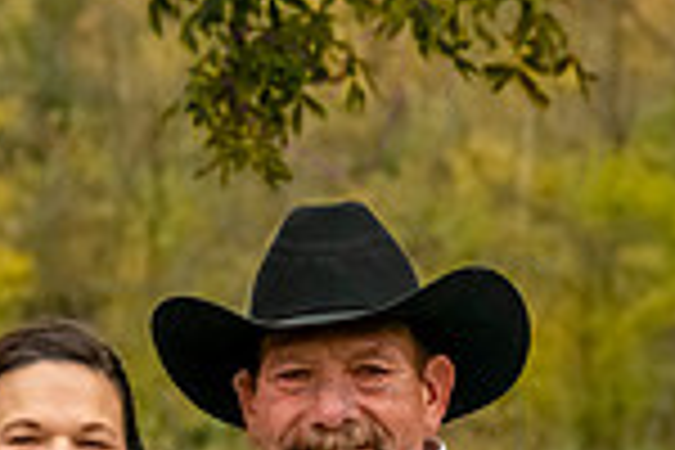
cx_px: 338
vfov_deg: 3.0
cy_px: 659
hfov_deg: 4.5
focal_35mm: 463
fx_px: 8681
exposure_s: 1/800
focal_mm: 120
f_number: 8
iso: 2000
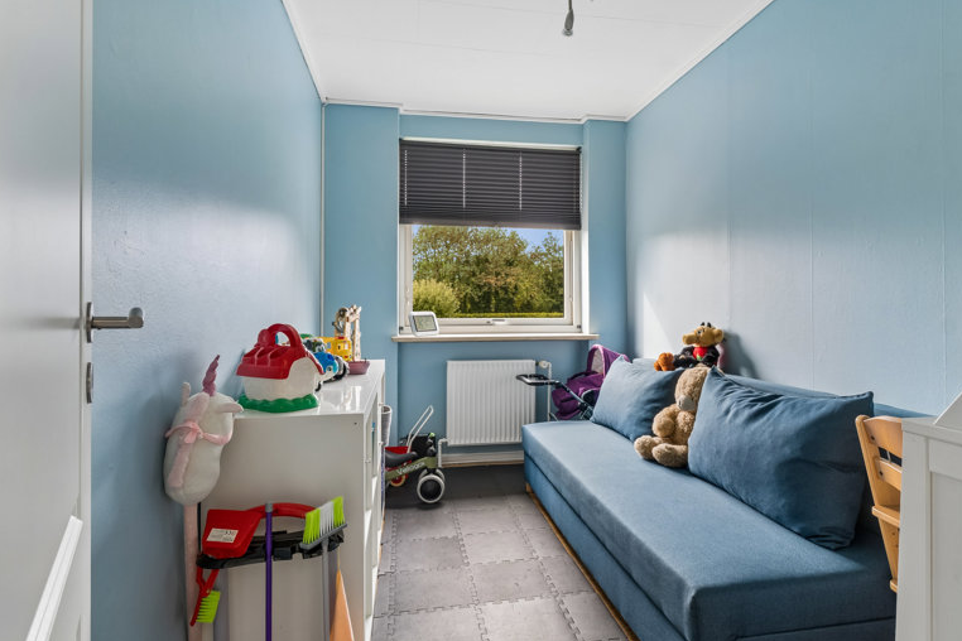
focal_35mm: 21
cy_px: 315
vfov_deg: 58.9
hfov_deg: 80.5
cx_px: 502
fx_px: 568
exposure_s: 1/5
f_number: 8
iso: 200
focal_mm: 13.5
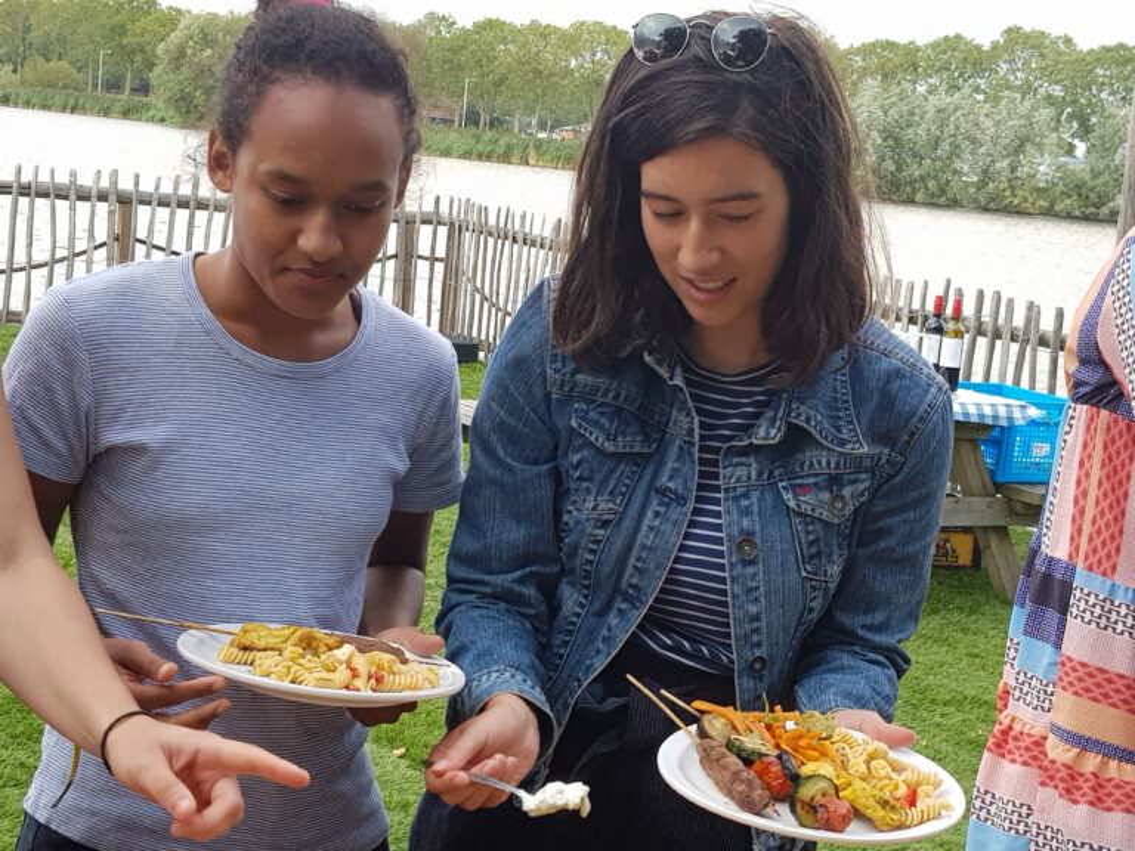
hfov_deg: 67.3
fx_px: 852
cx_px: 568
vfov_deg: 53.1
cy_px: 426
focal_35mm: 26
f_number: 1.7
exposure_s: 1/326
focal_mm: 4.2
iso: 40
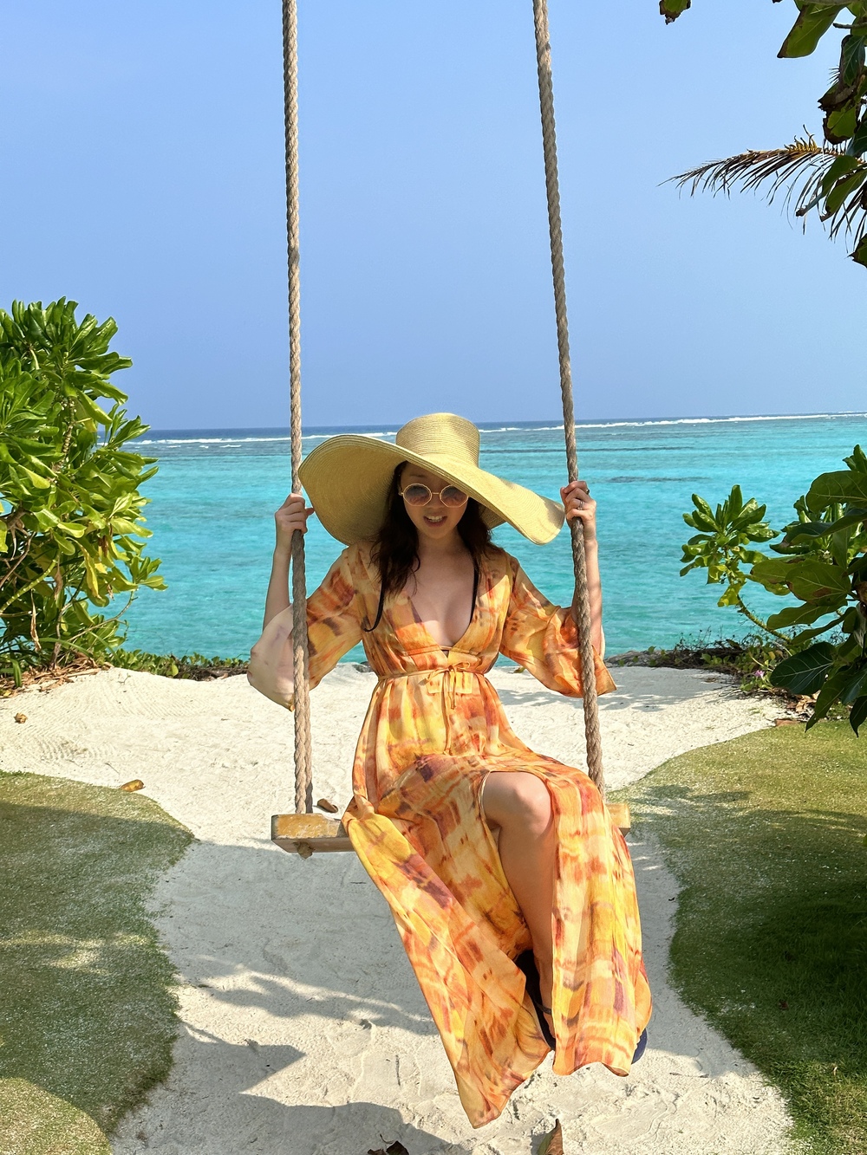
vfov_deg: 39.7
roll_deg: +1.9
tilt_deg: -7.0
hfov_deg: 30.3
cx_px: 434
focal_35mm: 48
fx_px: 1603
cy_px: 578
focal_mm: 6.86
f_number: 1.78
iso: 64
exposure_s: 1/5000
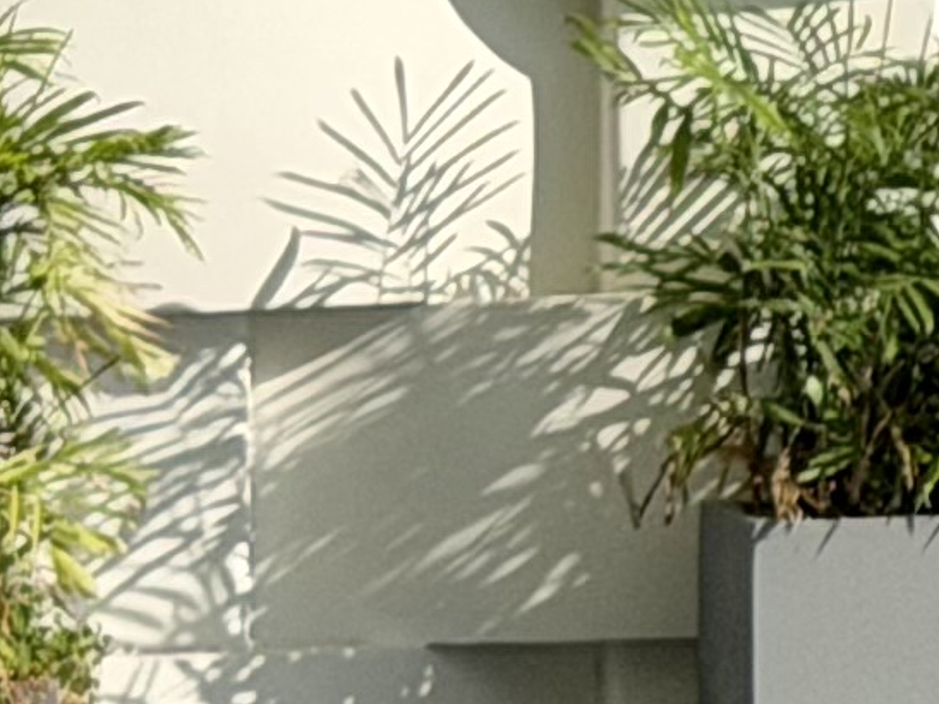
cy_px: -256
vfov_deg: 4.2
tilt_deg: -0.2
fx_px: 9601
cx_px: 2838
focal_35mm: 354
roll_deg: +0.4
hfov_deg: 5.3
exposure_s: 1/7143
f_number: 1.78
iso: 64
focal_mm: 6.76
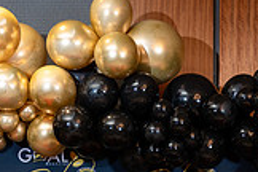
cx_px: 147
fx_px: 731
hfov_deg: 20.0
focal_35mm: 102
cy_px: 289
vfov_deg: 12.5
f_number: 2.8
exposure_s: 1/160
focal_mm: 28
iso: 1000
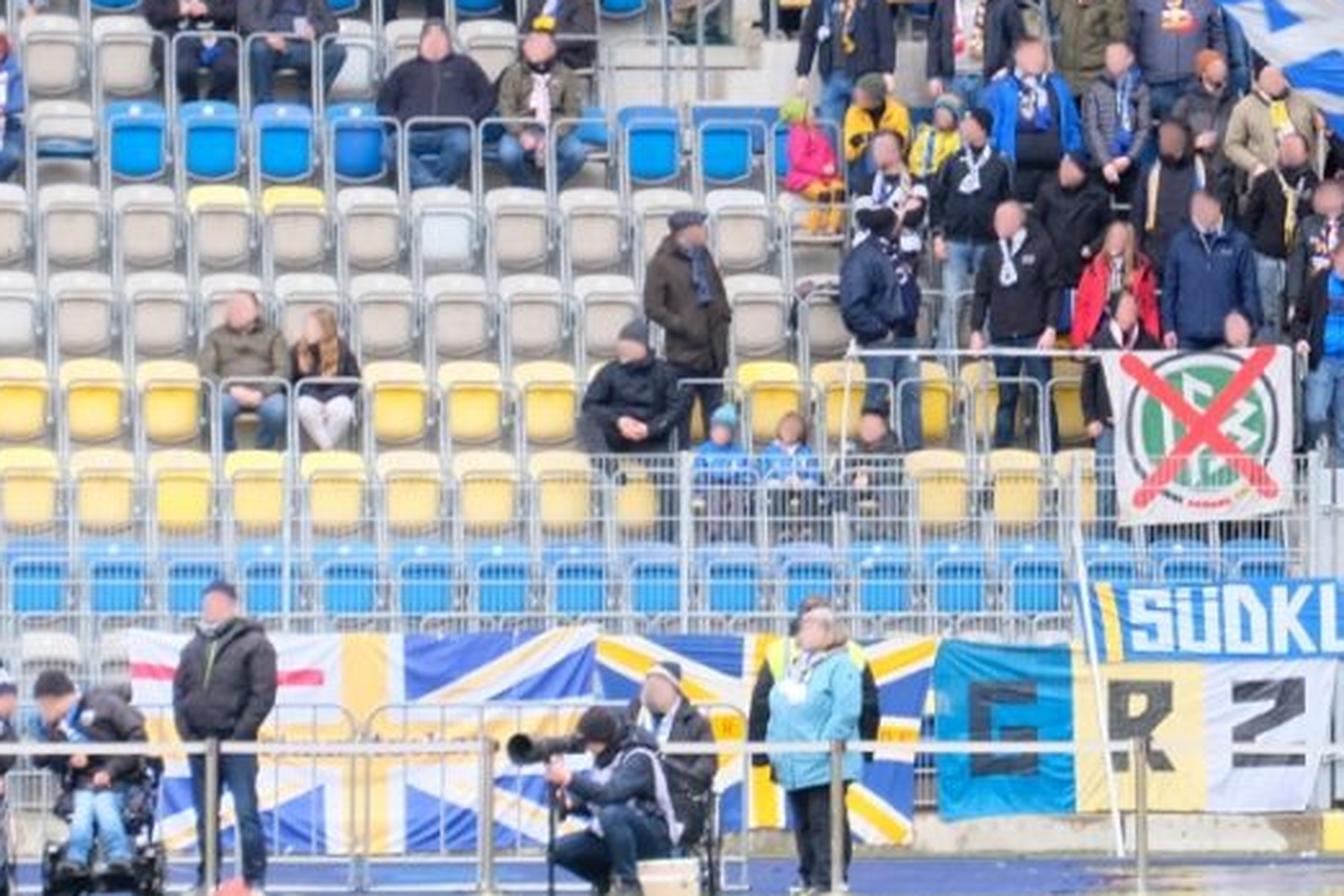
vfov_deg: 4.0
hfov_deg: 6.0
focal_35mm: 343
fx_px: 12804
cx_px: 1841
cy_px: -1
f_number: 5
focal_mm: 74.4
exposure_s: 1/110
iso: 400
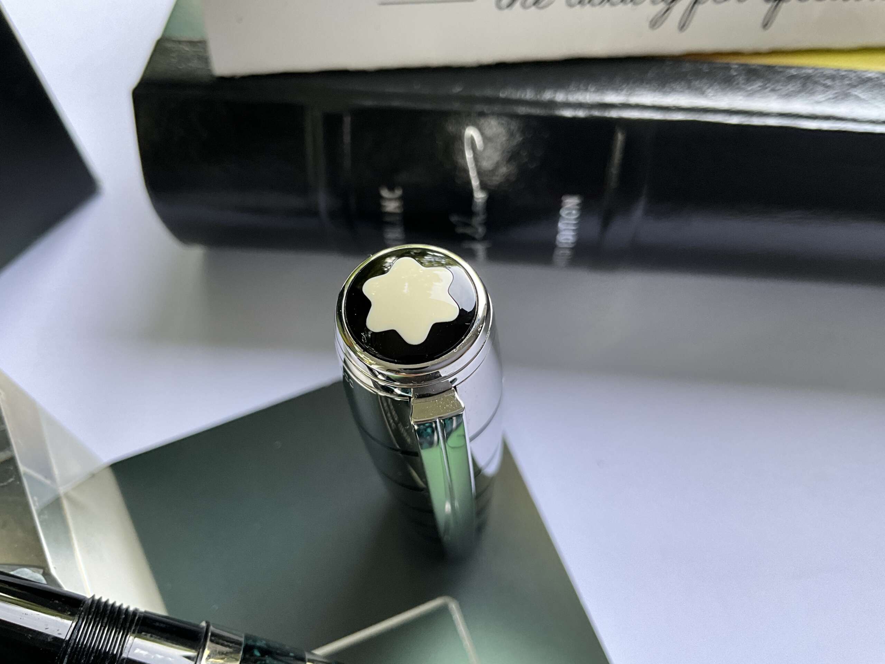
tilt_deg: -60.9
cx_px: 442
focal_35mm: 29
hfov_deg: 61.7
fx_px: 741
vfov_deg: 48.2
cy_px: 332
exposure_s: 1/122
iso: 64
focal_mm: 3
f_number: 1.8
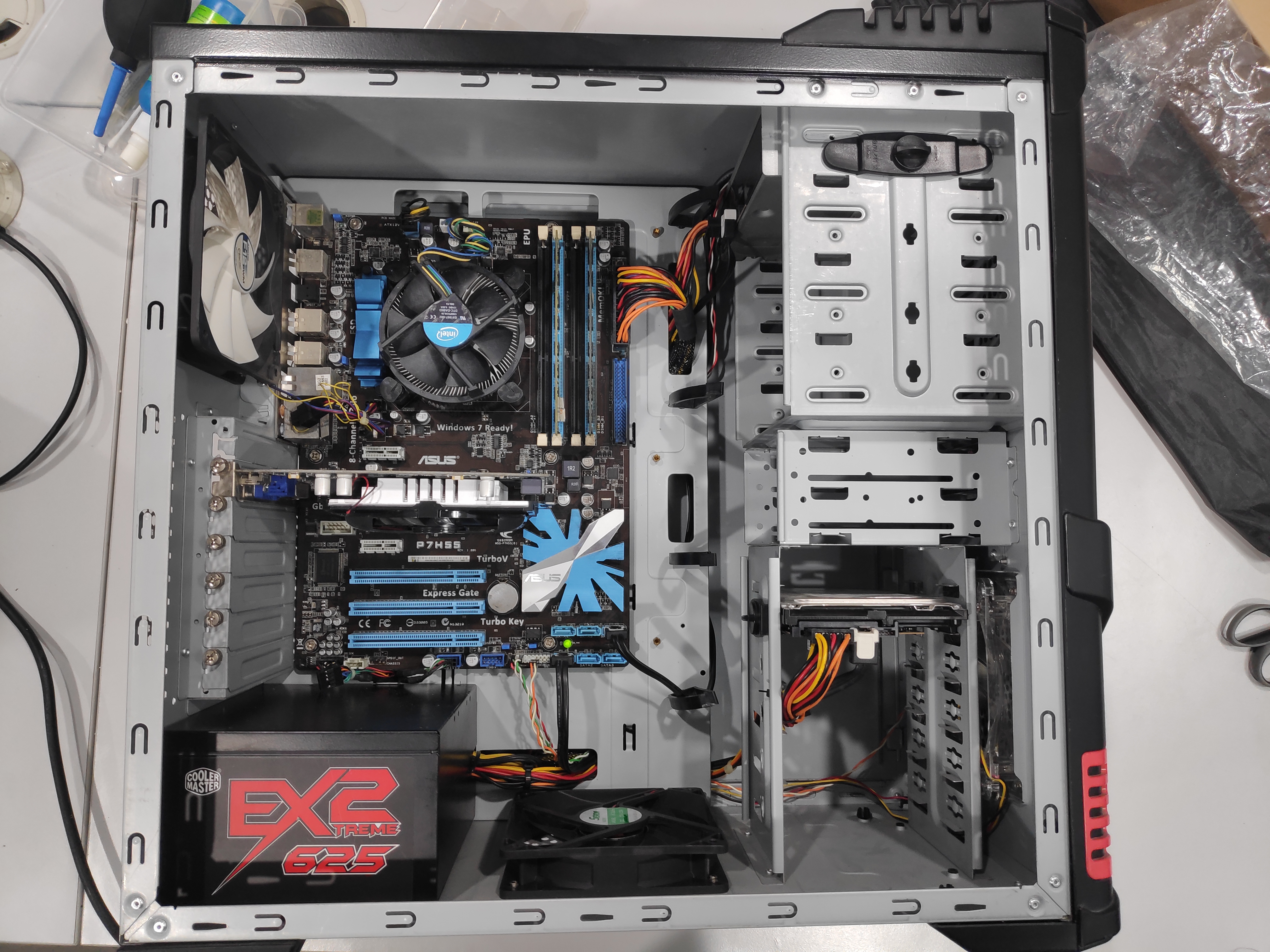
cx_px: 635
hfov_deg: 81.7
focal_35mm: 20
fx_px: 734
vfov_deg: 66.0
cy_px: 476
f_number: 1.9
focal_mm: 3.94
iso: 330
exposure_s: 1/60
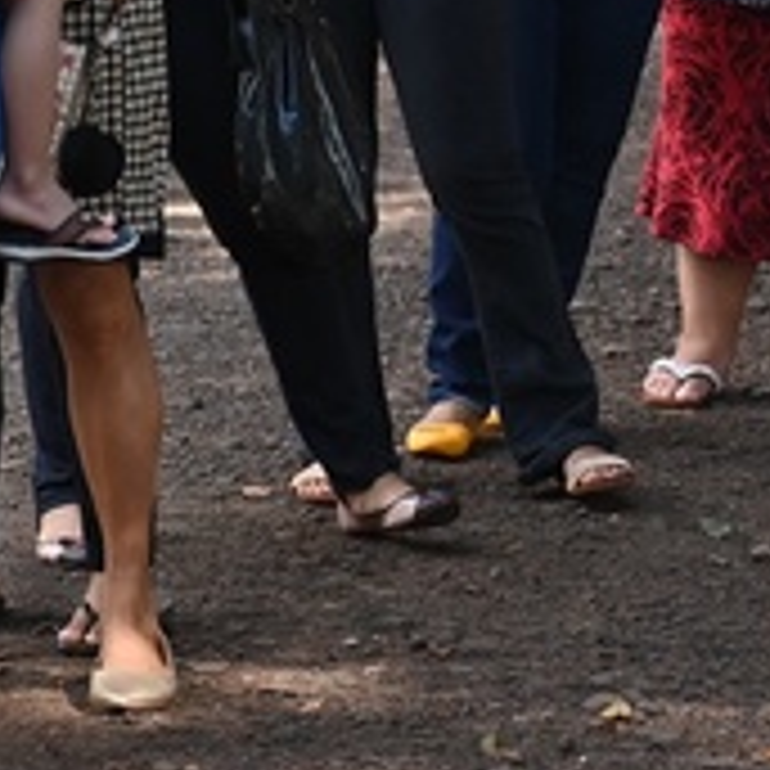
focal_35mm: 277
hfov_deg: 6.3
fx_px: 6971
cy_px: -308
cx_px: 1058
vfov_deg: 6.3
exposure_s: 1/500
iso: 280
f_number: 4
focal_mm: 62
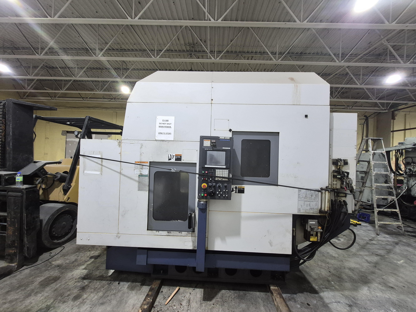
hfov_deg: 106.2
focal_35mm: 13
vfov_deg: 89.9
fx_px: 156
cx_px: 208
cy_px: 156
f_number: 2.2
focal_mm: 1.74
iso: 320
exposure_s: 1/60
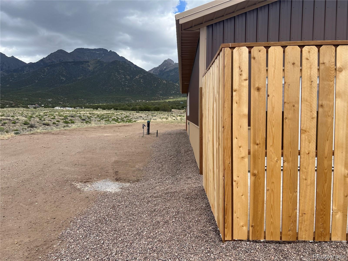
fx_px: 261
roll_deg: +0.2
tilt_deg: -3.1
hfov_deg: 67.3
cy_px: 130
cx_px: 174
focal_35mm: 26
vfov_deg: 53.1
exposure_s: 1/2994
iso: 50
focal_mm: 5.7
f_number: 1.5
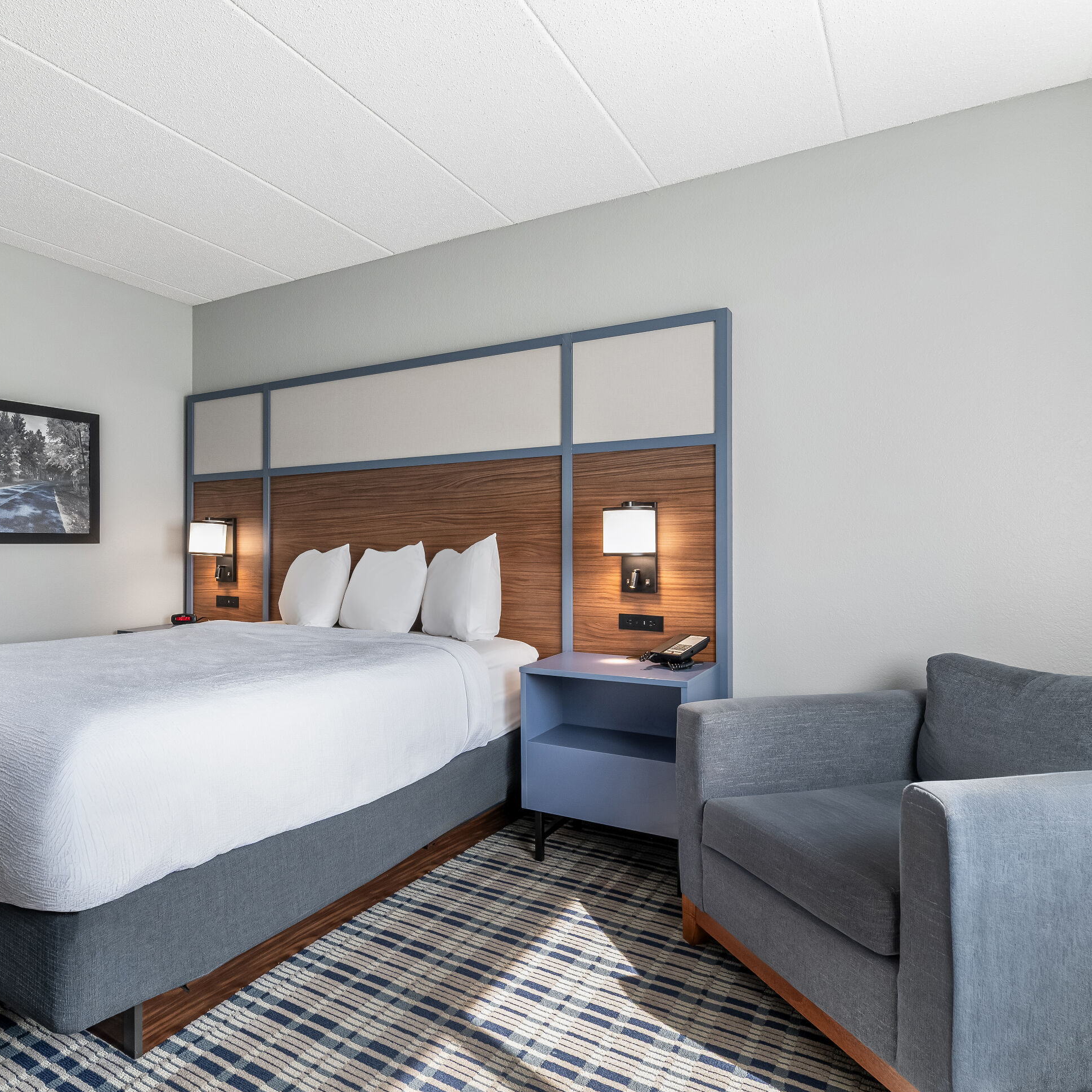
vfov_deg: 72.1
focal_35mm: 21
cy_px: 532
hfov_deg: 71.2
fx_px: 749
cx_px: 421
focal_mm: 16
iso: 400
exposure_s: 1/20
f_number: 8
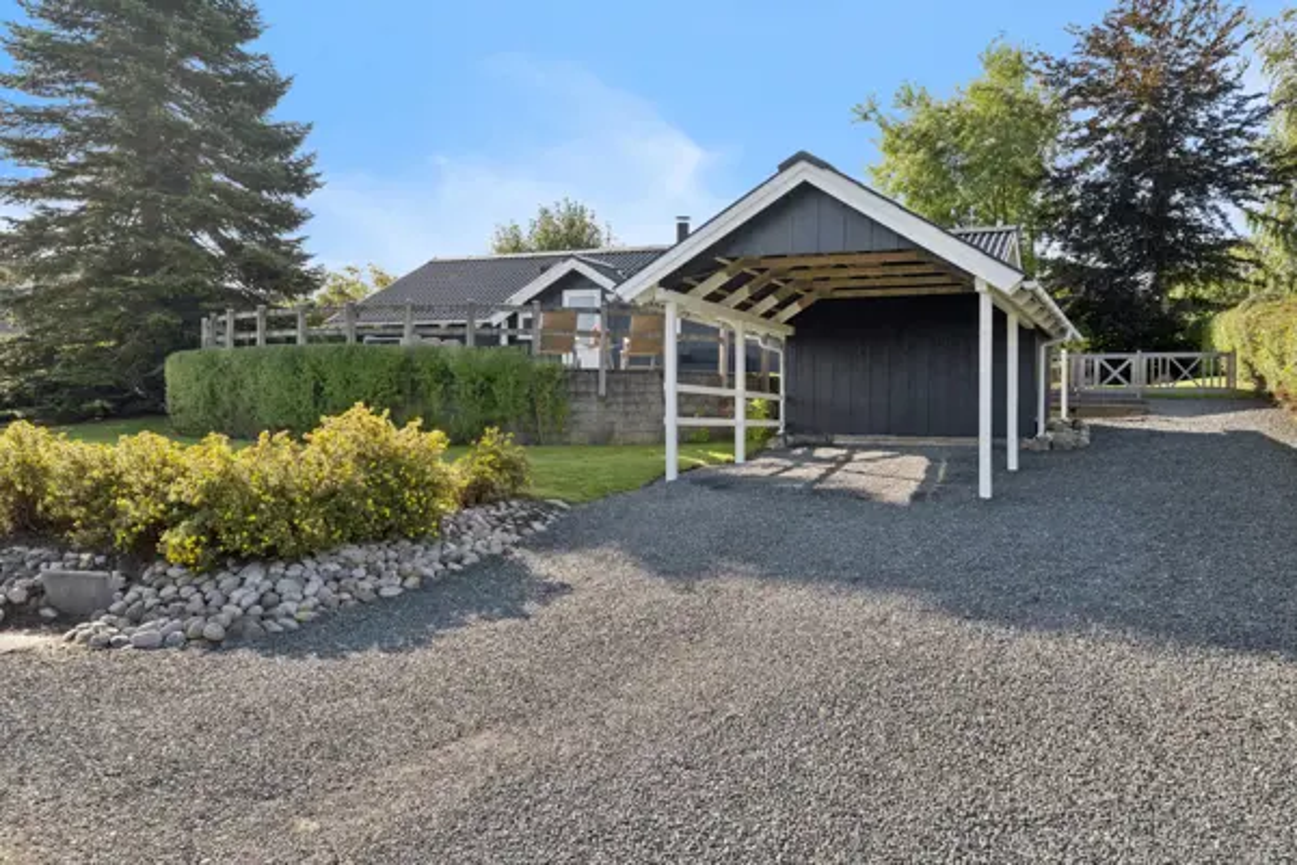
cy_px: 432
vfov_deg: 45.0
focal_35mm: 29
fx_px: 1045
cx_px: 648
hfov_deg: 63.7
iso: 200
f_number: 8
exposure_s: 1/500
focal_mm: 29
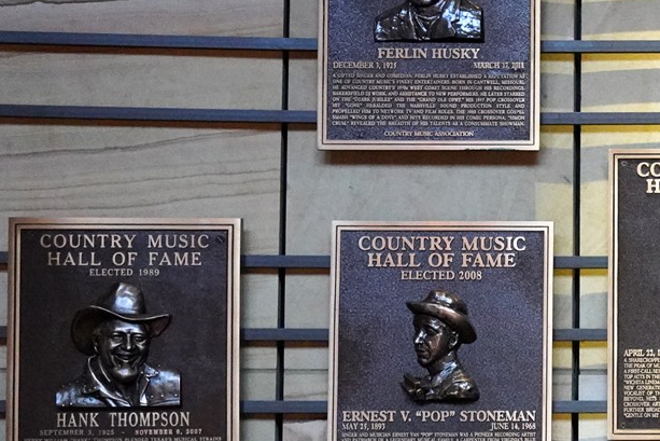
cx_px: 971
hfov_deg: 16.8
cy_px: 381
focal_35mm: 111
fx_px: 2035
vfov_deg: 12.3
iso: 10000
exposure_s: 1/100
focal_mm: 34
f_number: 5
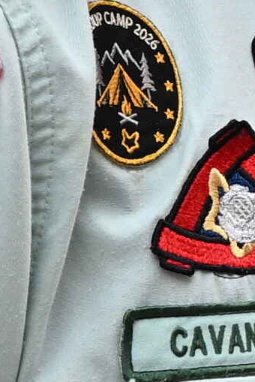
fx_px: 3567
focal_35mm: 336
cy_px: 234
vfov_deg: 6.1
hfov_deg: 4.1
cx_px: 488
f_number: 4
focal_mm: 20.5
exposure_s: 1/100
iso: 400
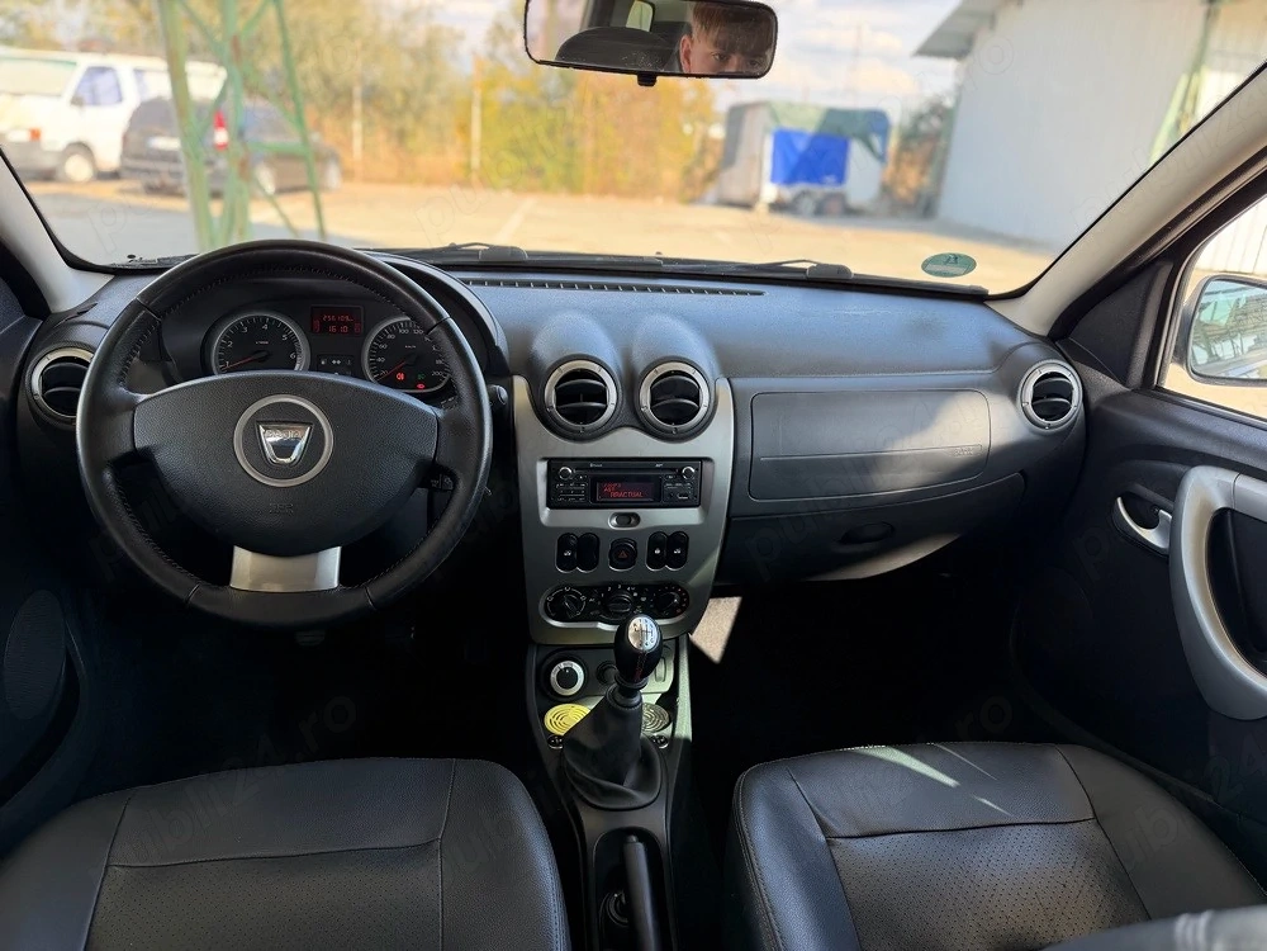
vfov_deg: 56.8
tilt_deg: -21.5
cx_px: 634
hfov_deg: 71.6
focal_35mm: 24
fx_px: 878
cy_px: 476
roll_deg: -3.8
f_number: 1.78
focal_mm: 6.76
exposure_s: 1/256
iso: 80
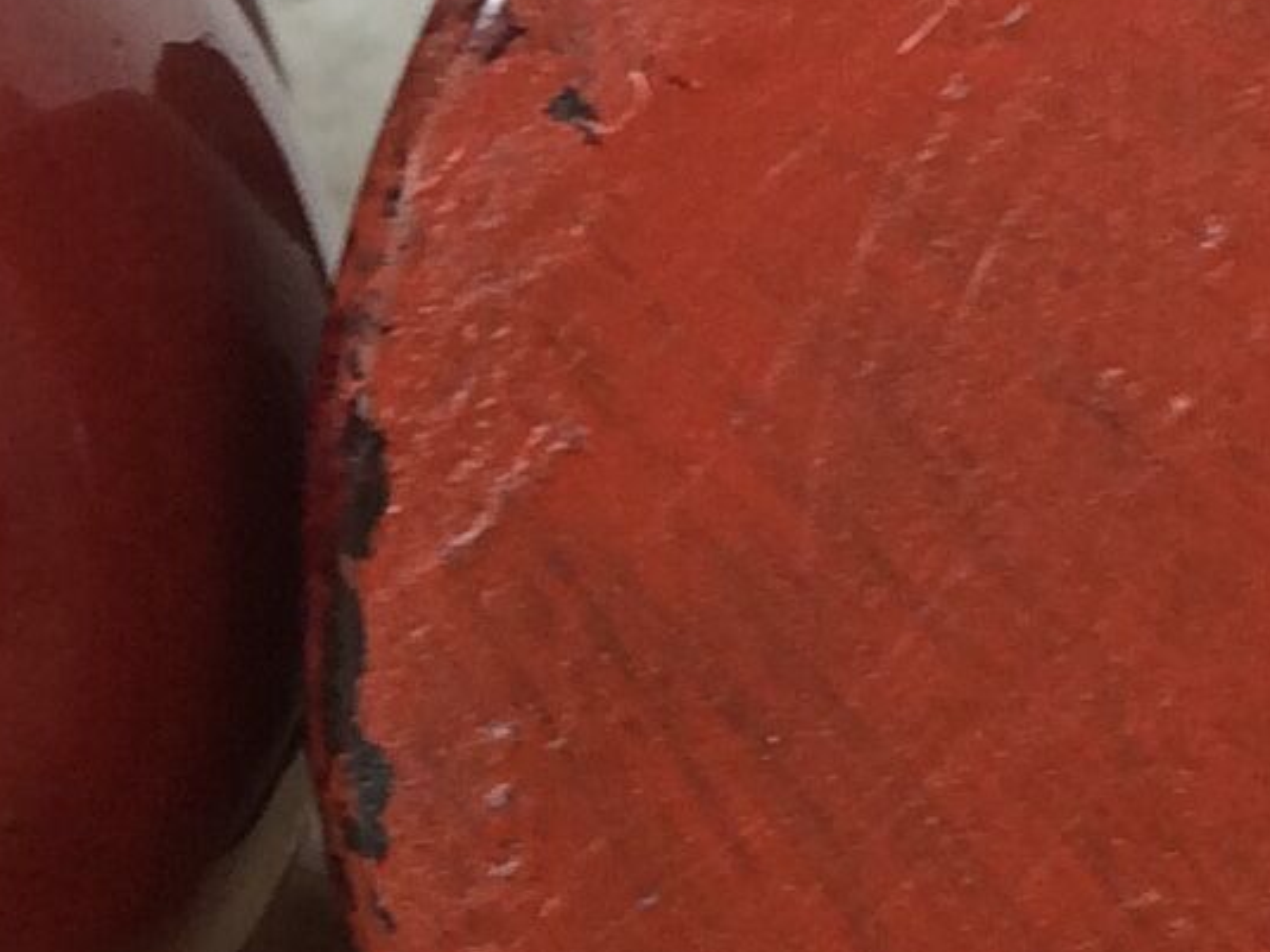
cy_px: 627
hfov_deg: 10.9
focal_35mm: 177
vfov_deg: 8.4
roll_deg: -5.7
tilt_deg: -15.6
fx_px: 6492
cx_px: -363
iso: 40
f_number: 2.2
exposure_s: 1/50
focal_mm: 4.15
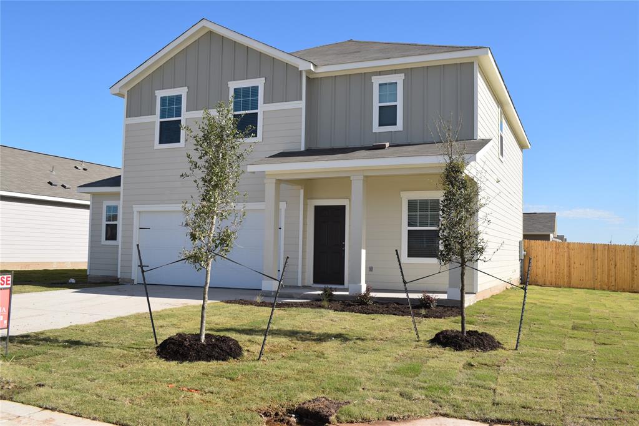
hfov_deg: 57.2
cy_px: 213
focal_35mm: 33
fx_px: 586
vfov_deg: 39.9
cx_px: 320
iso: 200
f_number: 10
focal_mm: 22
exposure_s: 1/400
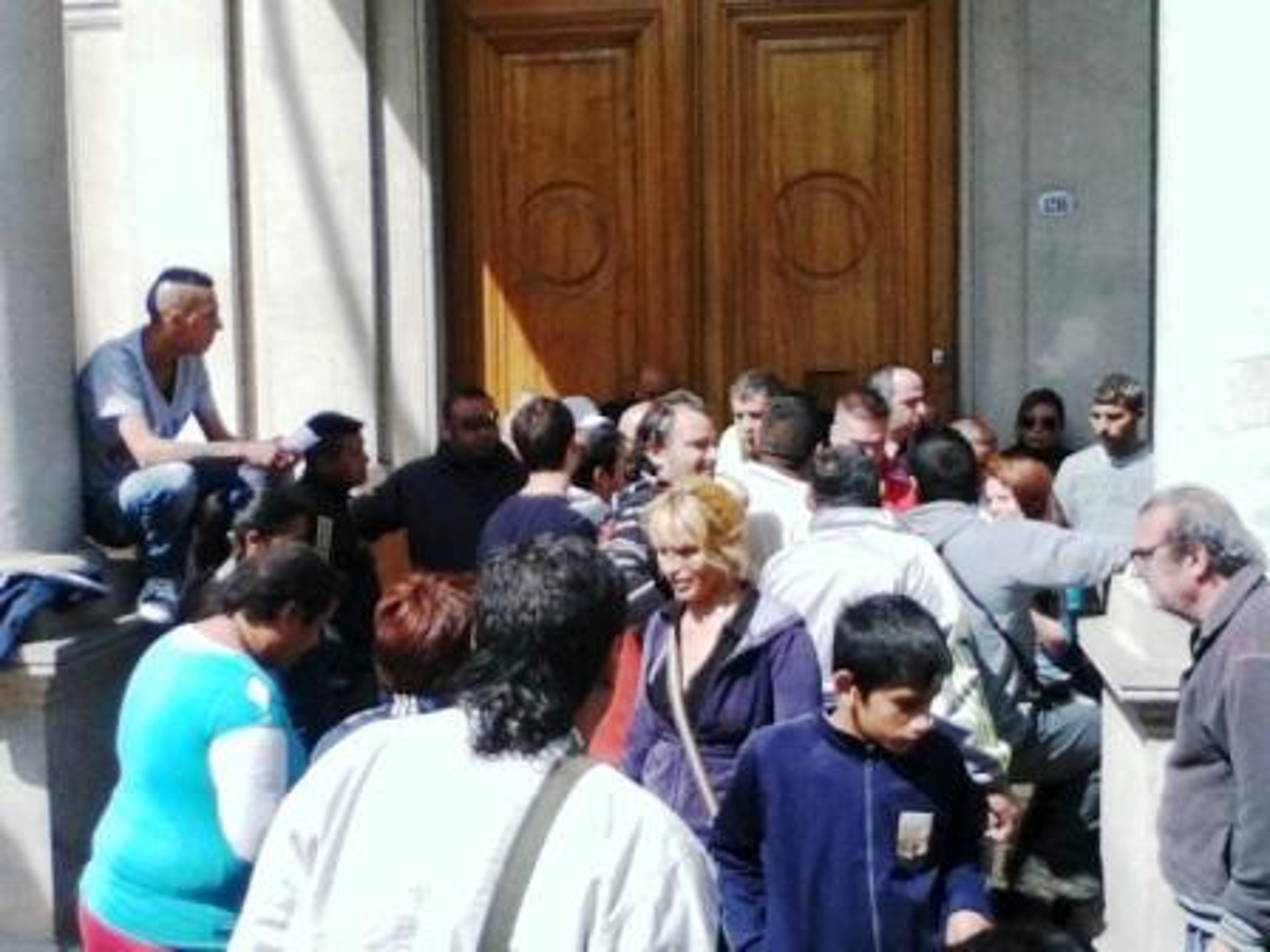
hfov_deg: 56.8
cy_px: 476
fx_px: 1174
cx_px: 635
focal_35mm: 32
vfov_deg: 44.2
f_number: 2.4
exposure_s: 1/947
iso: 80
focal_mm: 3.85
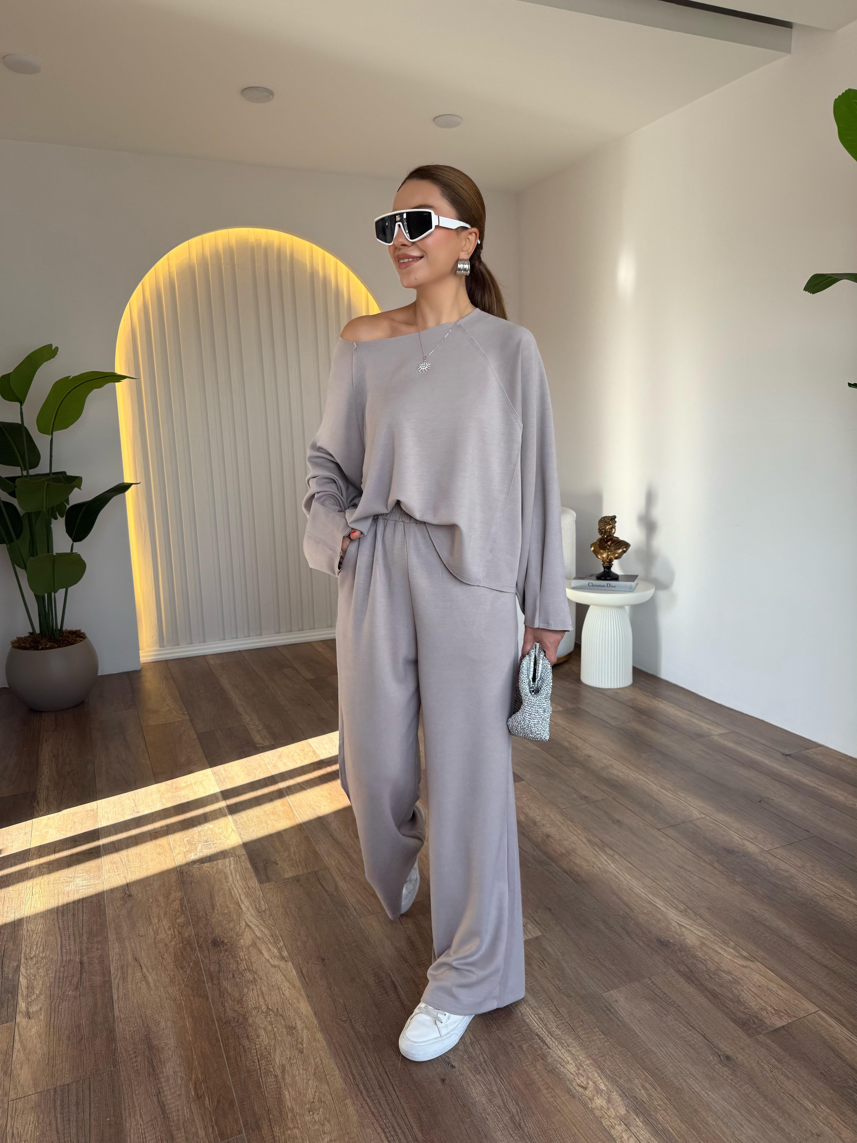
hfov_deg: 56.8
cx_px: 428
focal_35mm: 24
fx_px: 792
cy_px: 572
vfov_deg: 71.6
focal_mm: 6.76
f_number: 1.78
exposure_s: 1/325
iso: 80
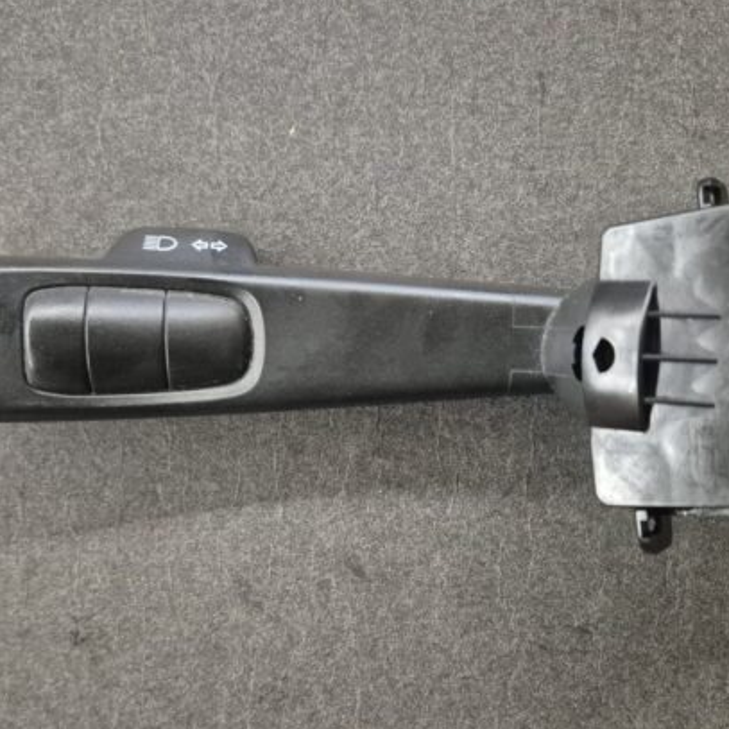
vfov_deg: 47.2
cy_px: 375
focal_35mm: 35
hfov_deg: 47.2
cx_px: 396
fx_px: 834
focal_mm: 5.4
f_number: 1.8
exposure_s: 1/100
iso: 2500
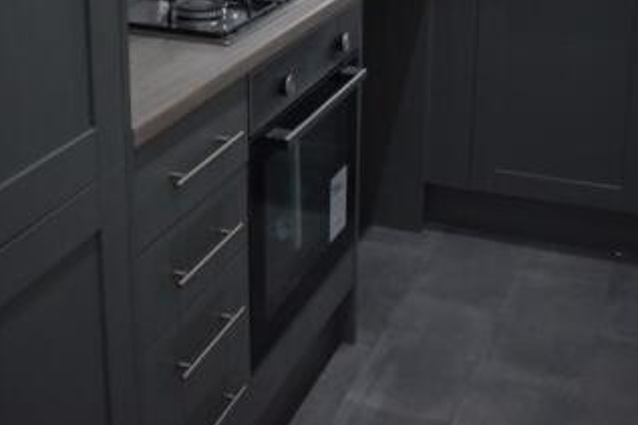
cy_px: 37
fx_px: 1098
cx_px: 333
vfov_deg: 21.4
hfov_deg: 32.4
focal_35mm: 62
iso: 900
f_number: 3.5
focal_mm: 20
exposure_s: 1/500
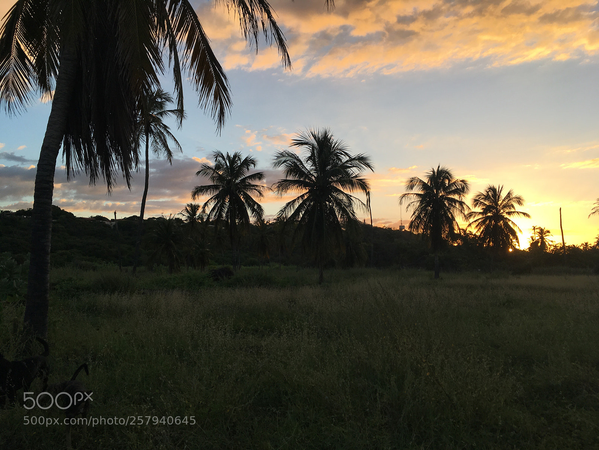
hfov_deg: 61.7
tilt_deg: +5.1
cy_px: 225
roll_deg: +0.0
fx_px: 502
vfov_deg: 48.2
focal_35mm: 29
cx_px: 300
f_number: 2.2
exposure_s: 1/496
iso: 25
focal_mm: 4.15
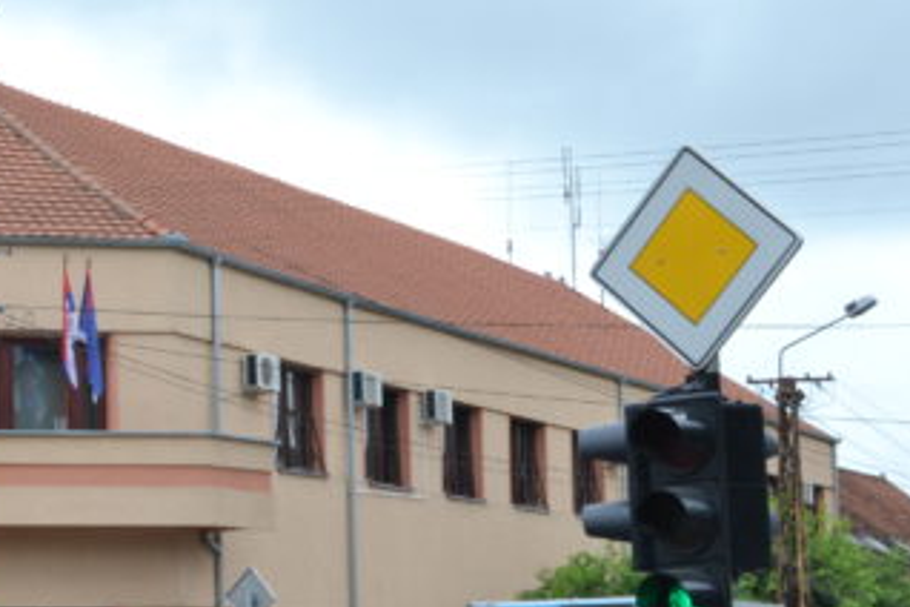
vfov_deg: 12.5
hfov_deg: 18.2
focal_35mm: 109
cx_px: -37
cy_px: 500
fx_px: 2755
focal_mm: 30
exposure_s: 1/125
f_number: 11
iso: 400
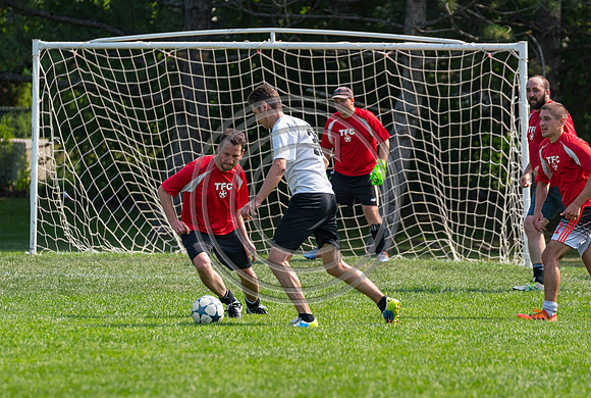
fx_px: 5364
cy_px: 224
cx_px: 331
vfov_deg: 4.2
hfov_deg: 6.3
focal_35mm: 326
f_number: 3.2
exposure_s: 1/3200
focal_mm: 187
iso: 400
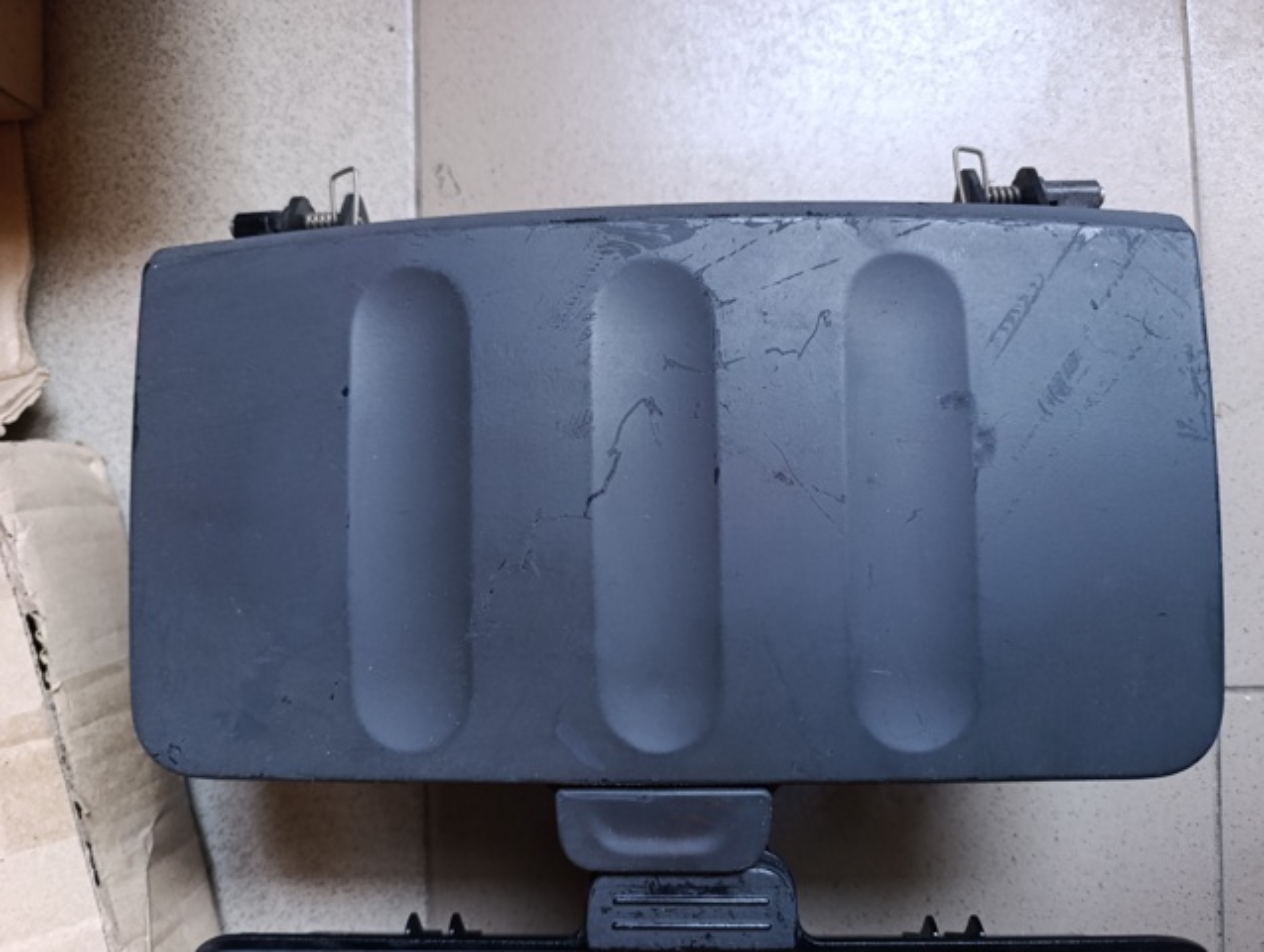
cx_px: 632
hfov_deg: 73.8
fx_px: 841
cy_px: 476
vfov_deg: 59.0
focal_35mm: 23
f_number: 1.6
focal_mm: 6.14
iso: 1250
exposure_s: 1/33.3
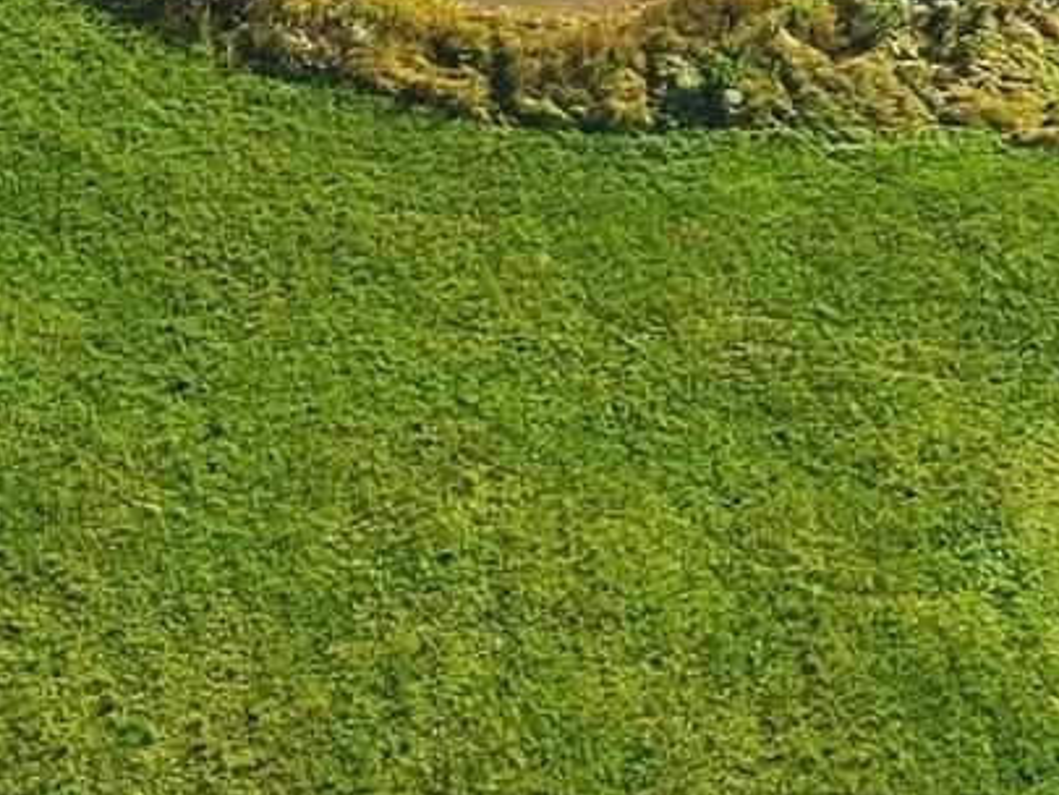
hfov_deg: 13.2
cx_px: 3
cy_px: -347
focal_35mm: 148
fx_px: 4529
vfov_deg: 9.8
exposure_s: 1/4000
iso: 330
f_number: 1.8
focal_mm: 8.7
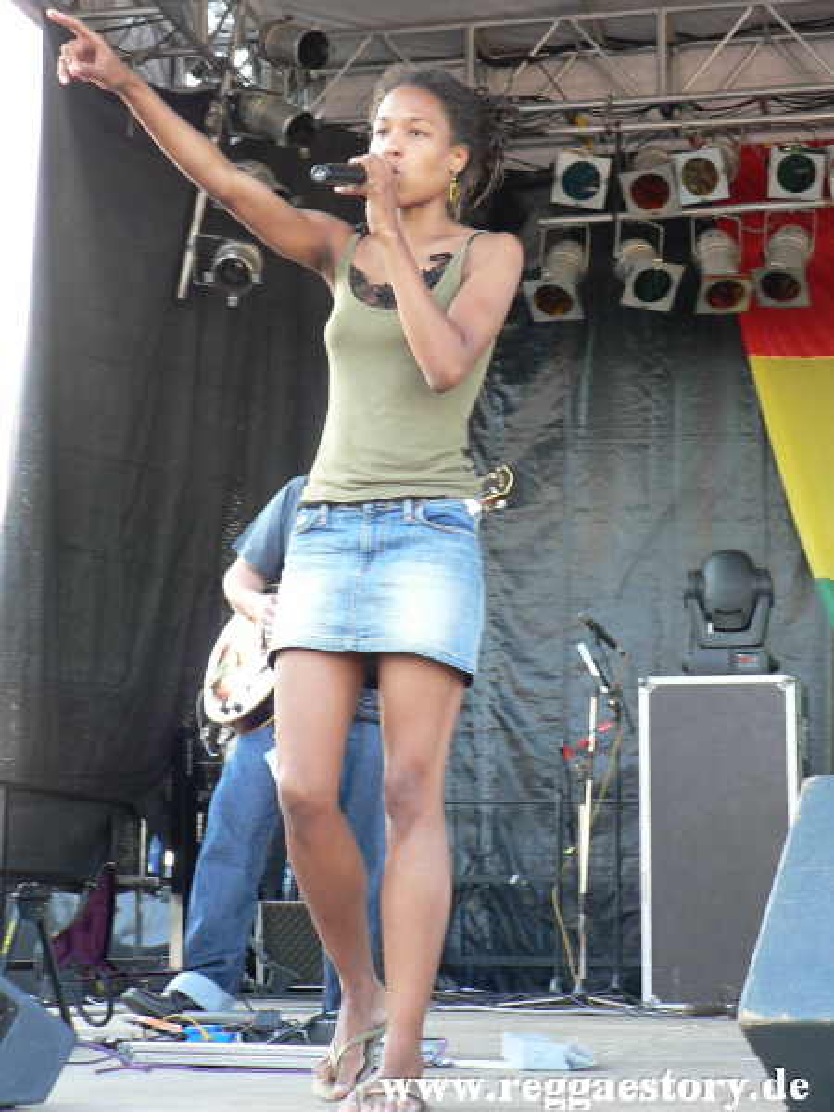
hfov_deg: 22.9
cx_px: 417
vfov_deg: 30.3
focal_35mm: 64
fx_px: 2056
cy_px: 556
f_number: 3.2
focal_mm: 11
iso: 100
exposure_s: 1/30
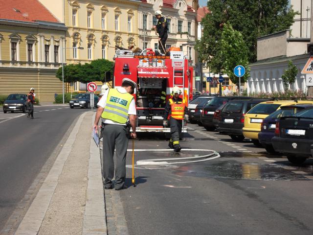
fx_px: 977
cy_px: 118
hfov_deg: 18.2
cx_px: 156
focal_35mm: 108
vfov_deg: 13.7
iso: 80
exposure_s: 1/500
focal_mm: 19.6
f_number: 5
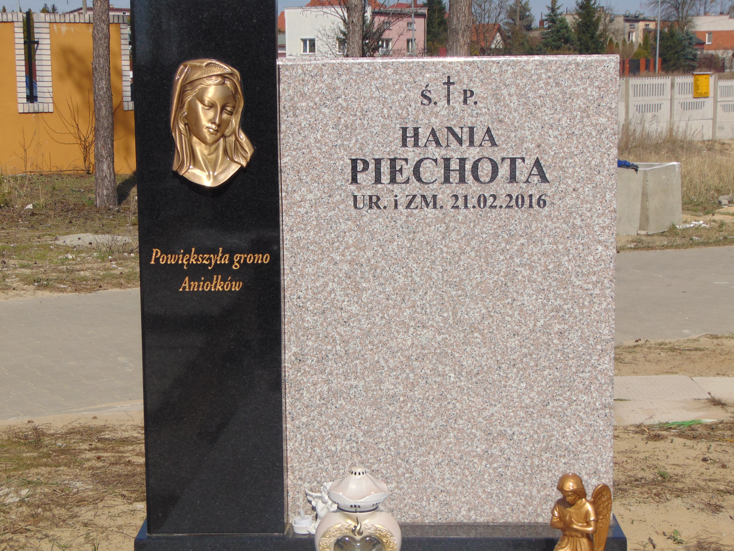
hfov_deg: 27.4
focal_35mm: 71
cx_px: 367
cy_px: 276
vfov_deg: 20.7
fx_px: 1505
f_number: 9.6
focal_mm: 12.8
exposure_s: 1/250
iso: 80
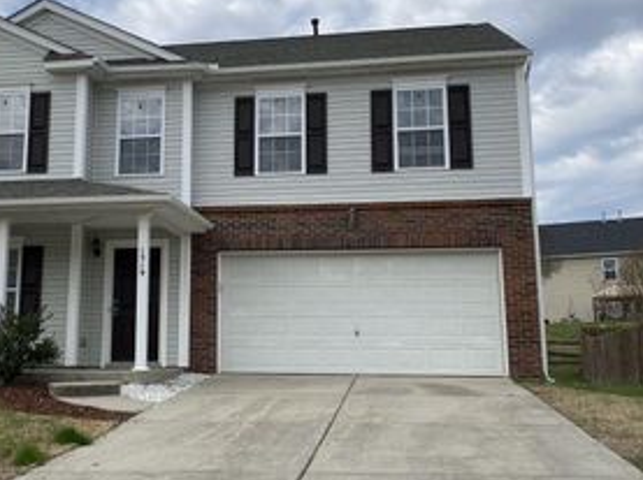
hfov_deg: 40.1
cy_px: 191
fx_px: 872
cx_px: 225
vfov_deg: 30.7
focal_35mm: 47
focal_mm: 4.25
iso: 32
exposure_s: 1/3125
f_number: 1.8
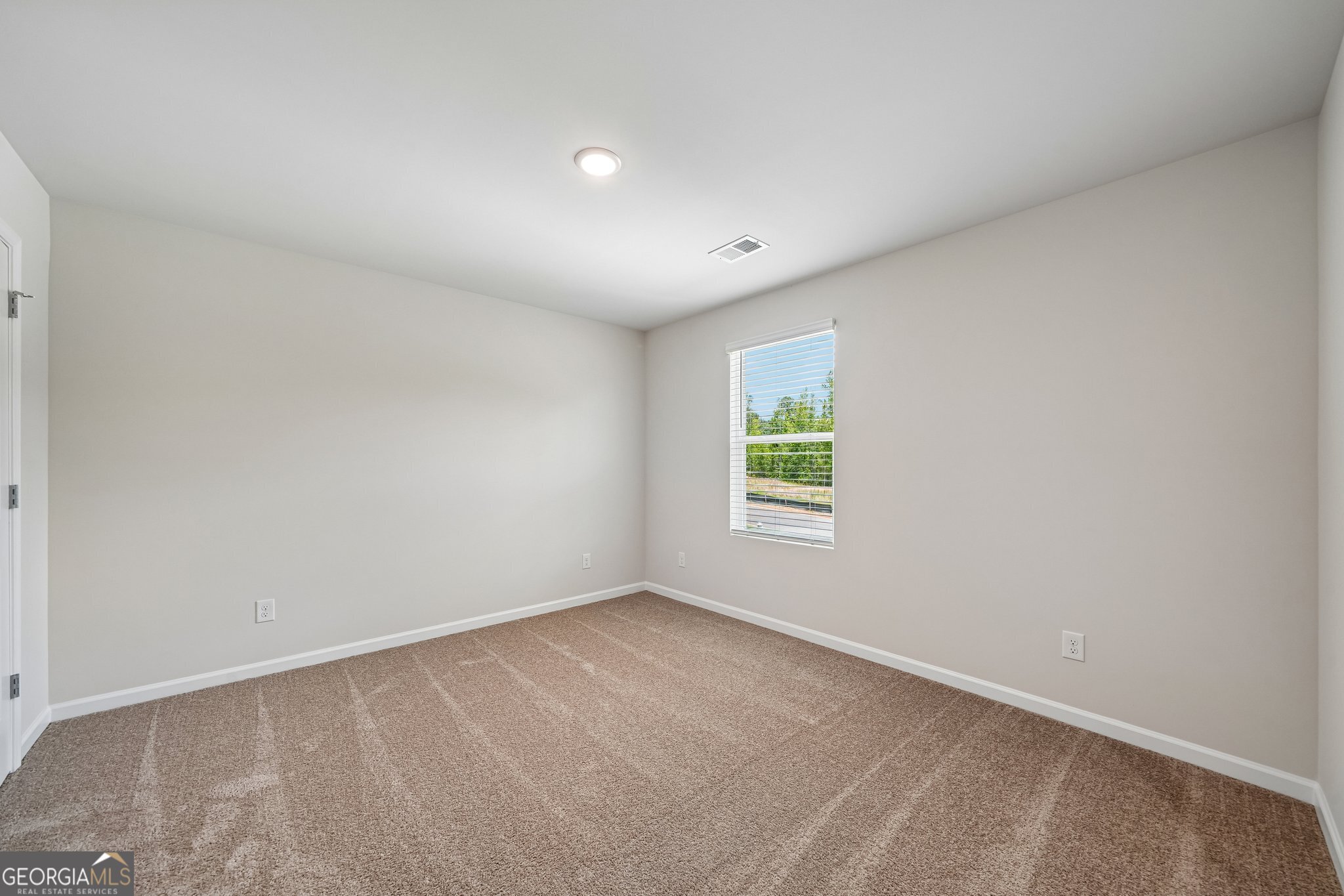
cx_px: 672
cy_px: 448
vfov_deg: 85.4
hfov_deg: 108.3
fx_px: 485
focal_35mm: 13
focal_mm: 13
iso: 400
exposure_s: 1/13
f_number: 8
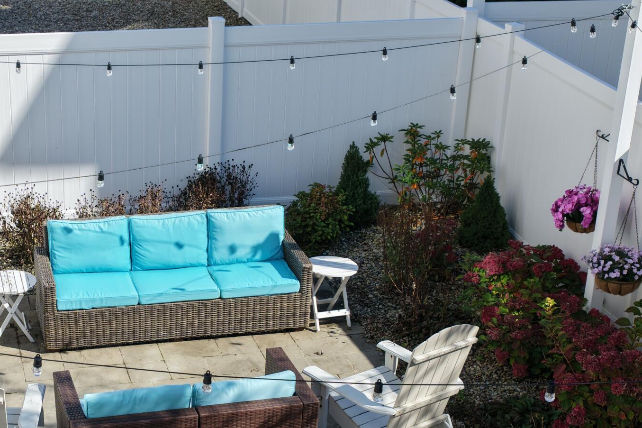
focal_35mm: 62
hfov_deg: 31.5
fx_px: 1105
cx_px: 129
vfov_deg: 21.7
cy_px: 322
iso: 100
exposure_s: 1/640
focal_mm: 14.45
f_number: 2.8
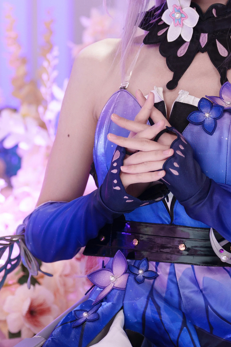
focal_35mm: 273
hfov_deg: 5.0
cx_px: 186
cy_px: 164
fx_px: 2627
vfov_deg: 7.5
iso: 400
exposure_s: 1/125
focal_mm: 104
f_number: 2.8
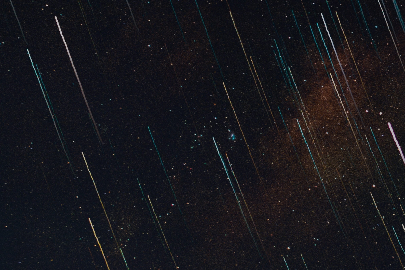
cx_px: 426
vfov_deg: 18.1
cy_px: 179
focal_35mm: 75
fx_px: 844
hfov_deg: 25.4
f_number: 4.5
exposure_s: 30
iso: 200
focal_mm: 20
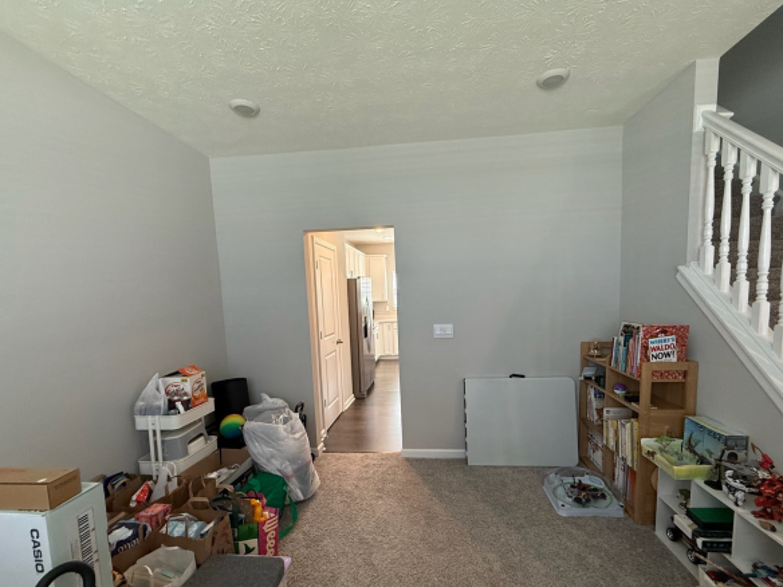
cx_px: 407
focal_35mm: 16
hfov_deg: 94.4
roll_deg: +1.5
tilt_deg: -6.2
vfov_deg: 77.7
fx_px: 362
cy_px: 332
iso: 320
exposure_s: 1/120
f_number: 2.2
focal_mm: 2.22
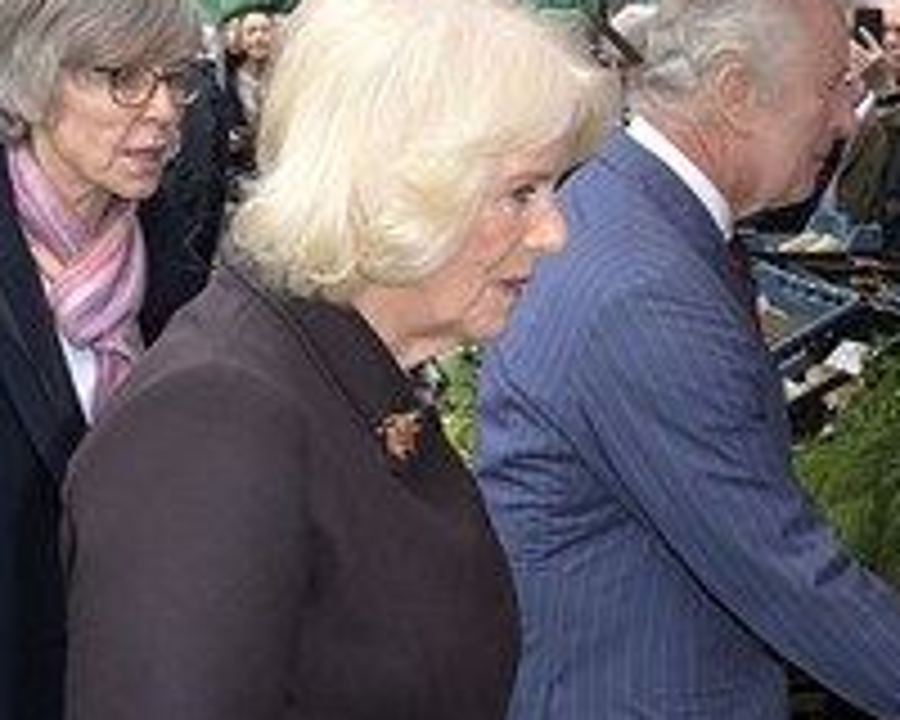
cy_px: 284
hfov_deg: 26.3
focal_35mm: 72
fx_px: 1918
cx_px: 574
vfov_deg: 21.2
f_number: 10
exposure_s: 1/250
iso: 1250
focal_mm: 34
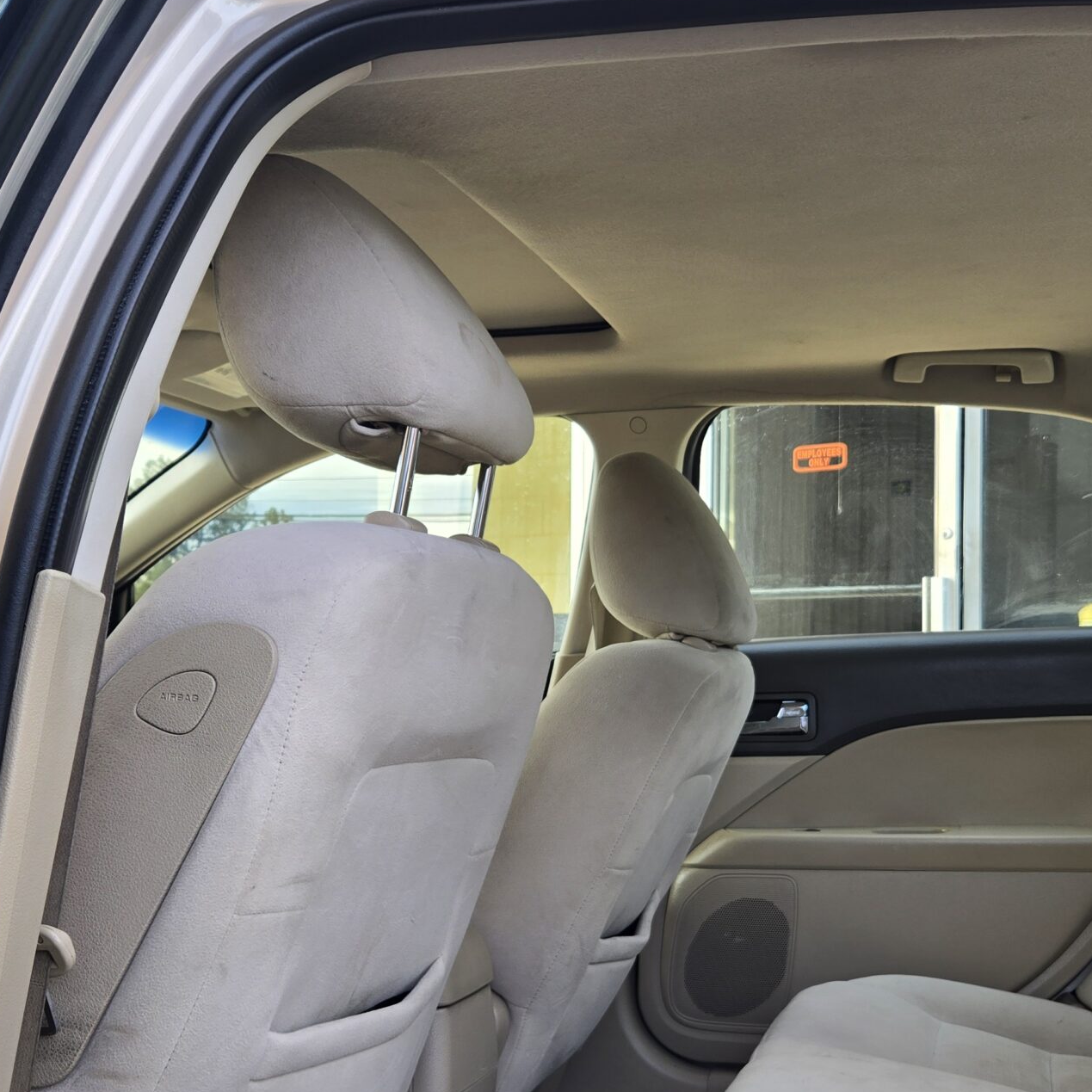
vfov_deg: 40.8
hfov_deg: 40.9
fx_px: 1463
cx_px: 608
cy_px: 648
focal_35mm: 41
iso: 32
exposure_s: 1/180
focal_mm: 5.4
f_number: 1.8
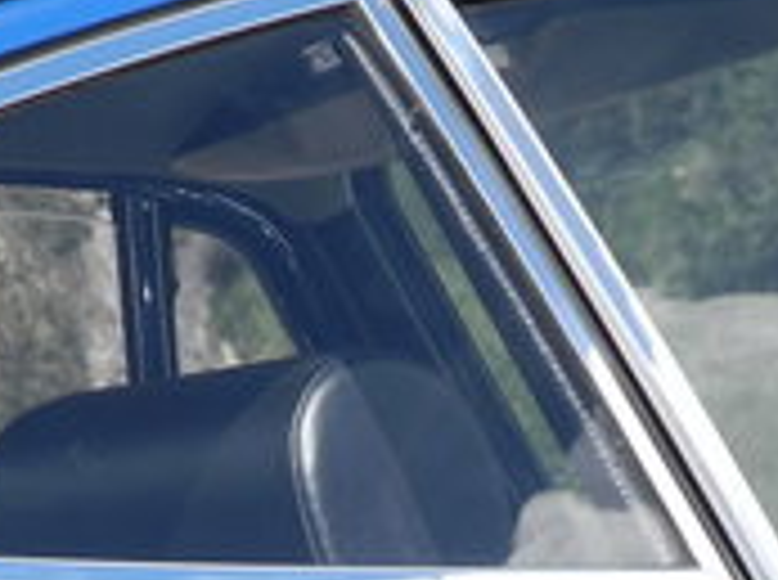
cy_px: 899
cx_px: 652
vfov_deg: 1.9
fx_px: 17270
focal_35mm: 770
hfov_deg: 2.6
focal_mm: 37
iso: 100
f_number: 5.6
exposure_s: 1/354
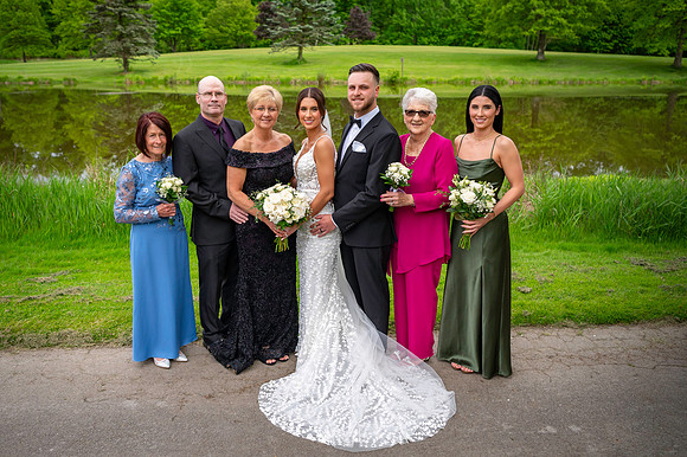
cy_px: 222
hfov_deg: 59.2
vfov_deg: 41.5
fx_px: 604
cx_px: 317
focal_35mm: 32
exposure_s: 1/3200
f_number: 3.2
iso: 640
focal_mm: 28
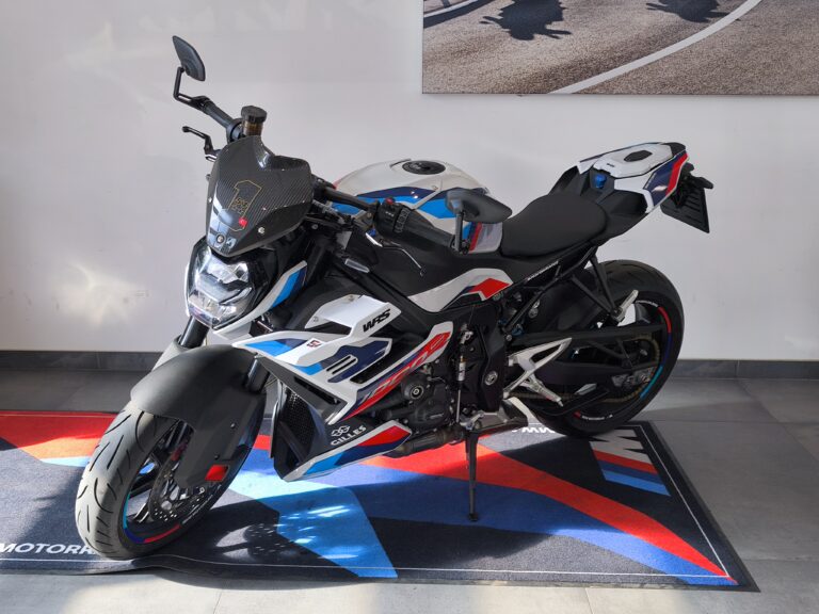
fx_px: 804
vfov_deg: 41.8
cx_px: 410
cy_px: 307
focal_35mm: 34
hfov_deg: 54.0
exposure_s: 1/242
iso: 50
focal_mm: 6.57
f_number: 1.6
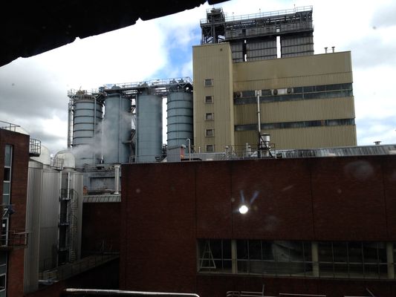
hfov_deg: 55.3
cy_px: 148
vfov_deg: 43.0
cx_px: 198
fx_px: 378
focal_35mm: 33
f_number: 2.4
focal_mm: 4.12
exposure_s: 1/1178
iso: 64
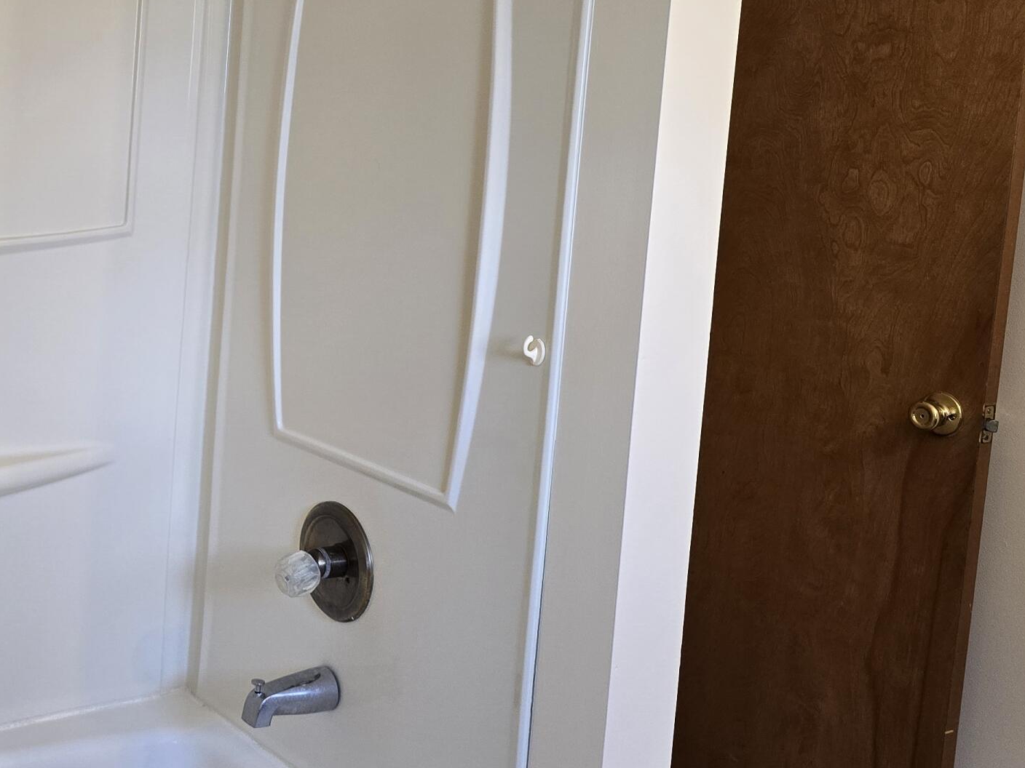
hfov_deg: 37.0
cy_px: 196
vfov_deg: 29.2
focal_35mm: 49
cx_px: 146
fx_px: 1451
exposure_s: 1/120
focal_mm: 6.3
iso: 200
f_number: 1.7
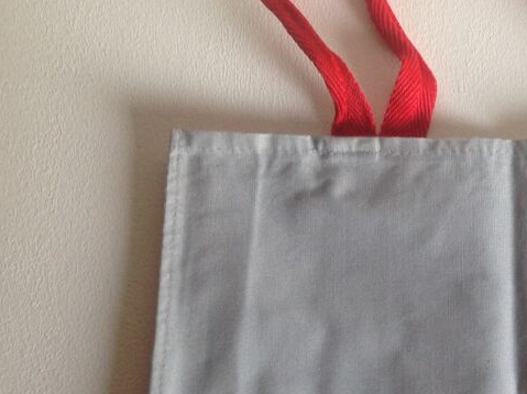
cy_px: 268
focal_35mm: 73
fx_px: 1110
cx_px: 528
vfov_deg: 20.0
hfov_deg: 25.4
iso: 80
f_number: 2.4
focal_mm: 4.28
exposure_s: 1/15
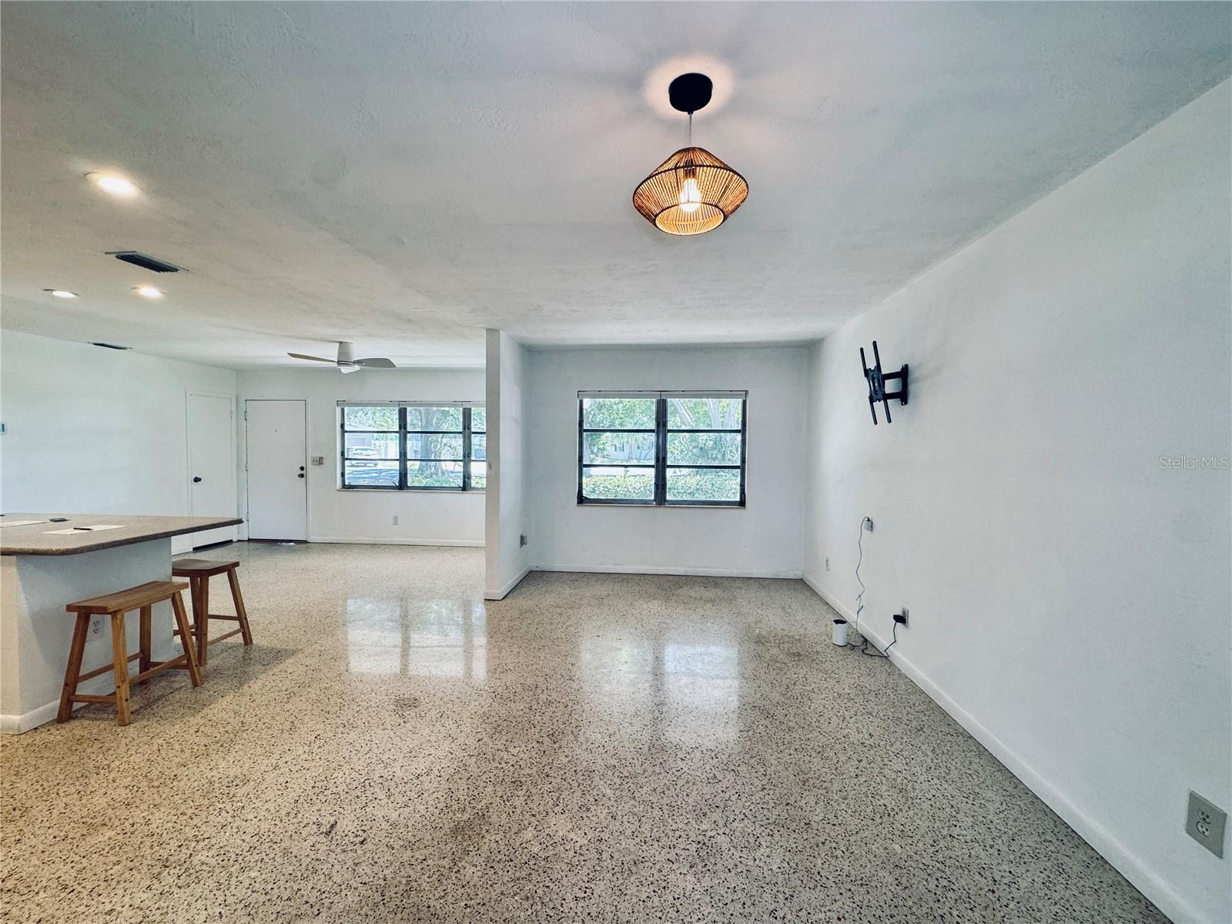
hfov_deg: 102.1
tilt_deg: -2.0
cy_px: 462
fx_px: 498
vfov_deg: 85.7
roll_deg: -0.2
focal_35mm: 14
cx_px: 616
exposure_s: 1/120
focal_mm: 2.22
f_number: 2.2
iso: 200
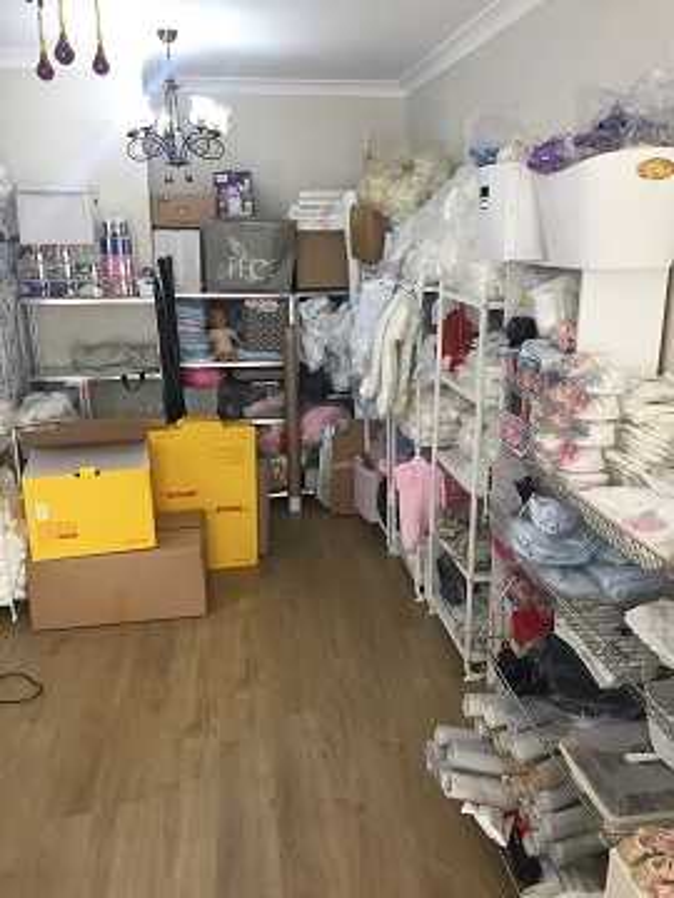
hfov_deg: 48.2
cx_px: 337
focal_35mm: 29
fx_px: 753
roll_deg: +1.8
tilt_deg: -15.6
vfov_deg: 61.7
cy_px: 449
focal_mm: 4.15
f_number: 2.2
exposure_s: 1/33
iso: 40
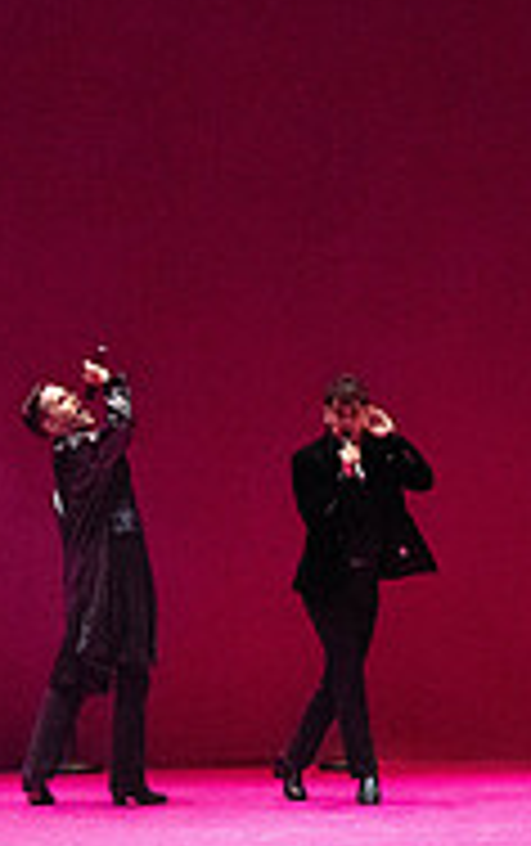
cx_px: 234
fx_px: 9418
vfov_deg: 5.1
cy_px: 259
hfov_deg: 3.2
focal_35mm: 408
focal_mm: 130
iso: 25600
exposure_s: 1/400
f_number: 9
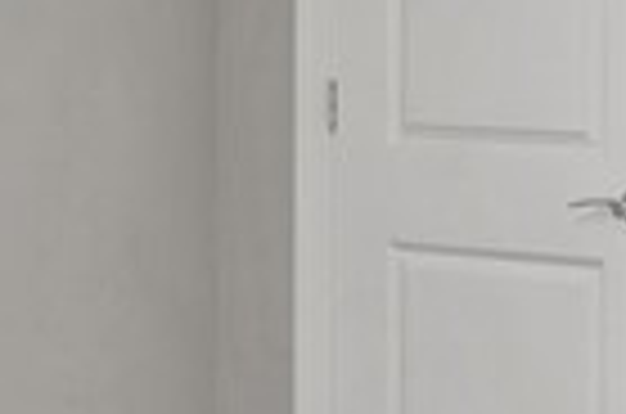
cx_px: 669
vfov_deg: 10.2
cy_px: 61
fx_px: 2307
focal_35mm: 133
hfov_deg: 15.1
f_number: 8
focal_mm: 17
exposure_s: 1/2.5
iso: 500
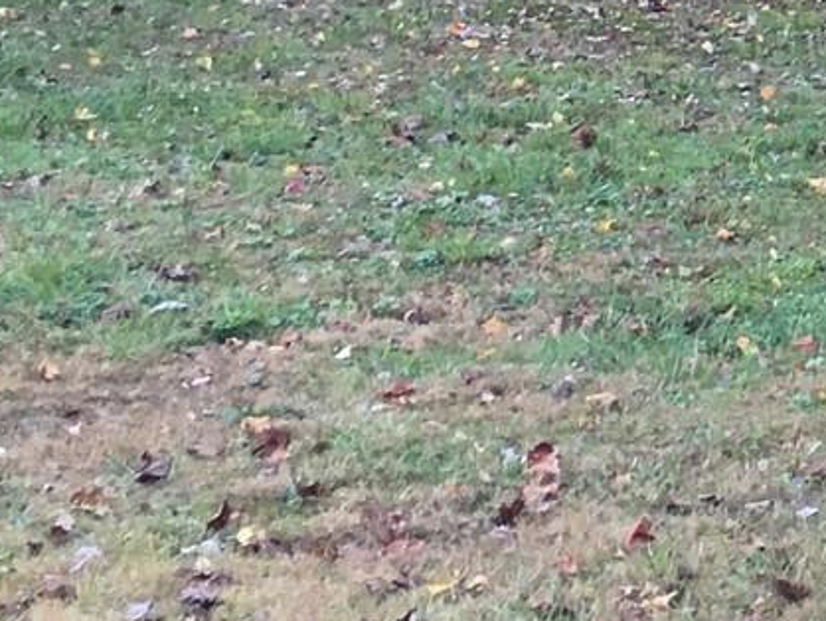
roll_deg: -0.8
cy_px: -433
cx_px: 1362
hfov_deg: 12.9
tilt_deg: +1.3
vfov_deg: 10.0
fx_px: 3390
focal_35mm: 142
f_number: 2.2
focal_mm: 4.15
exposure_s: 1/30
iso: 32
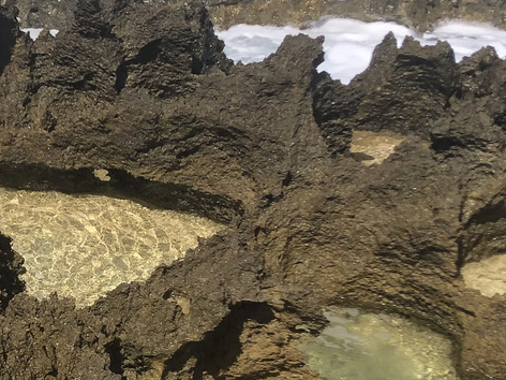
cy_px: 379
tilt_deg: -37.1
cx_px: -63
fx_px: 1389
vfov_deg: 15.3
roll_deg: +3.0
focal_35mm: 95
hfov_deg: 19.7
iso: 20
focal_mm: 4
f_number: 1.8
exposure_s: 1/1919
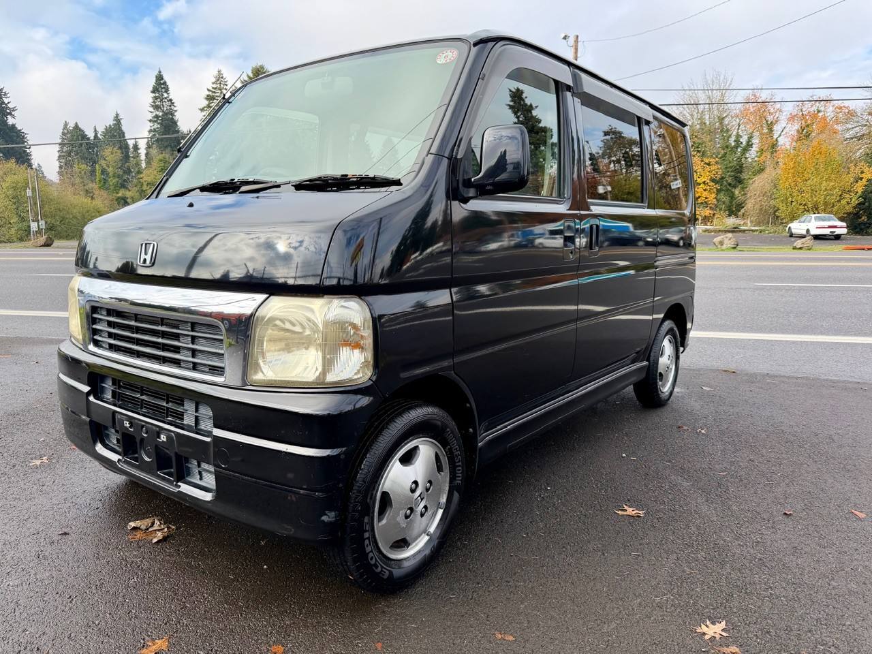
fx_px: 605
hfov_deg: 71.6
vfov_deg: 56.8
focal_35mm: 24
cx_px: 436
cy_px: 327
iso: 100
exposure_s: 1/1689
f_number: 1.78
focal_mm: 6.76
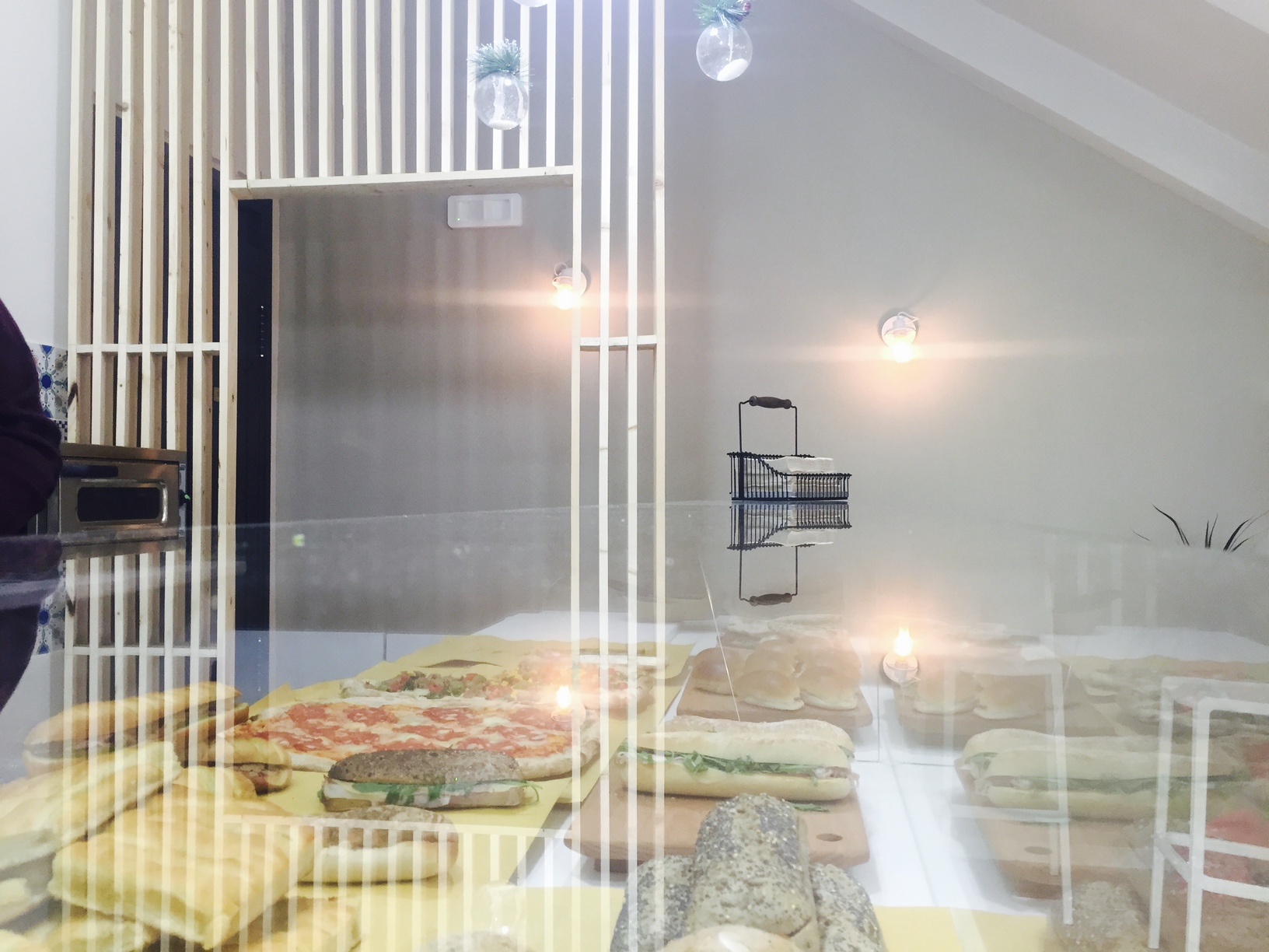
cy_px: 476
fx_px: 1063
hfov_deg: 61.7
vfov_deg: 48.2
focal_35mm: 29
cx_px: 634
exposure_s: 1/33
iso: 80
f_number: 2.2
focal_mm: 4.15
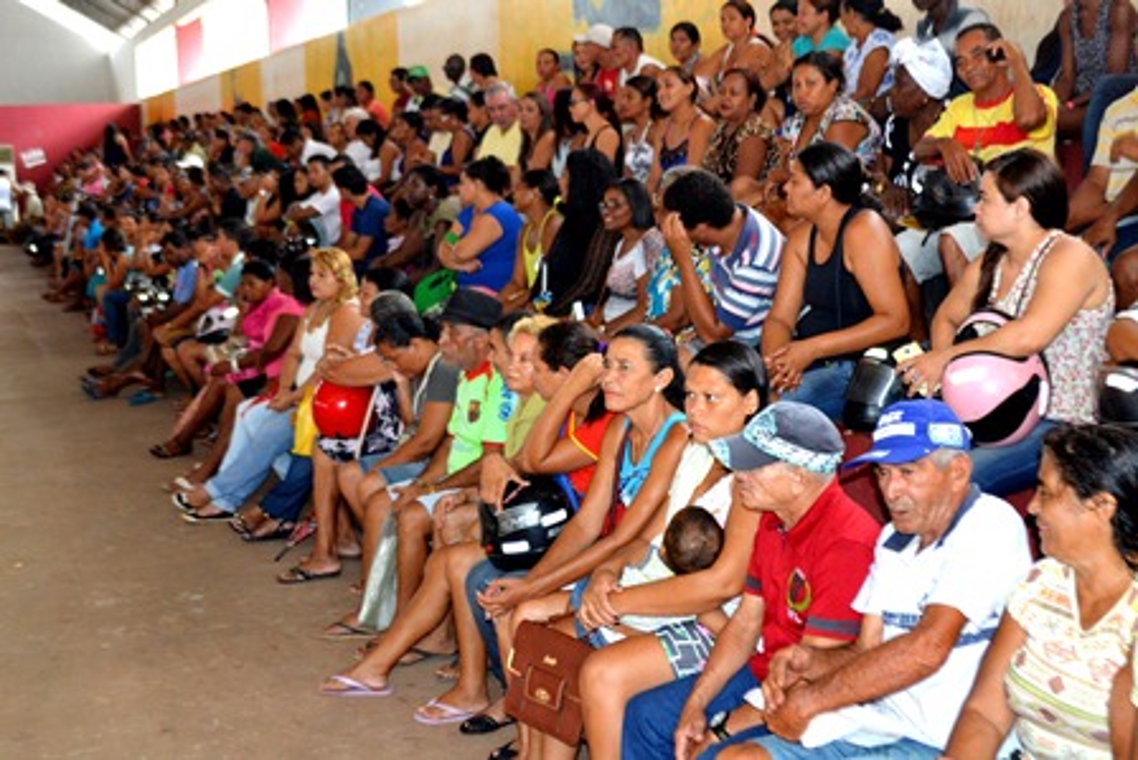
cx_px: 569
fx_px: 1518
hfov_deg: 41.1
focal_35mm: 48
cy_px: 380
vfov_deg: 28.1
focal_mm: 32
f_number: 4.8
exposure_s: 1/60
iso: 1000
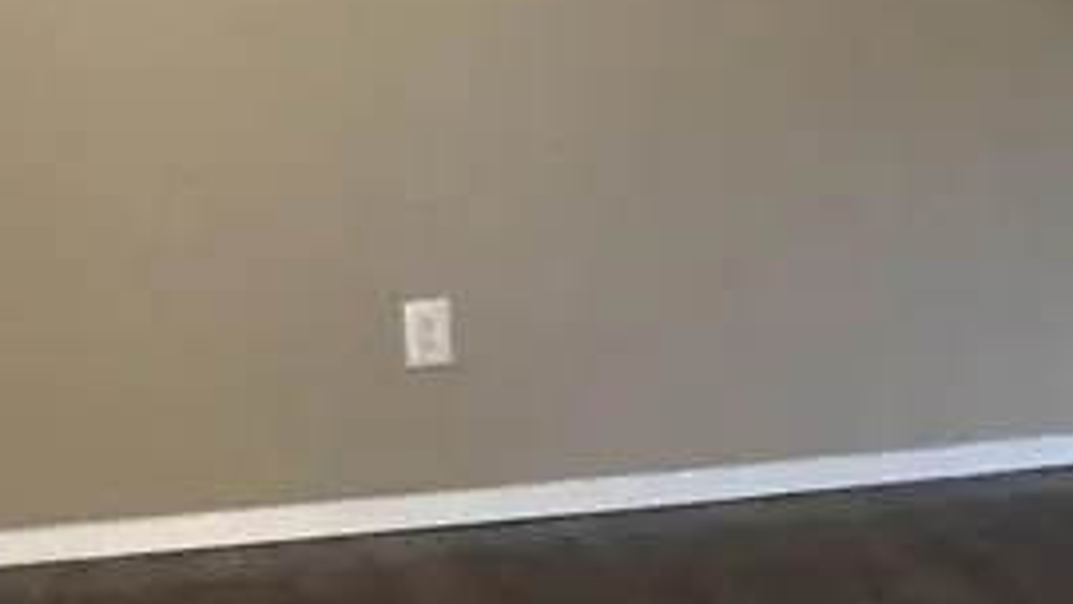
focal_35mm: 128
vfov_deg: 9.4
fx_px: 3643
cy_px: 68
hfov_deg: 15.2
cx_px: 1741
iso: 160
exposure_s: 1/30
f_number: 2.4
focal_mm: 3.3
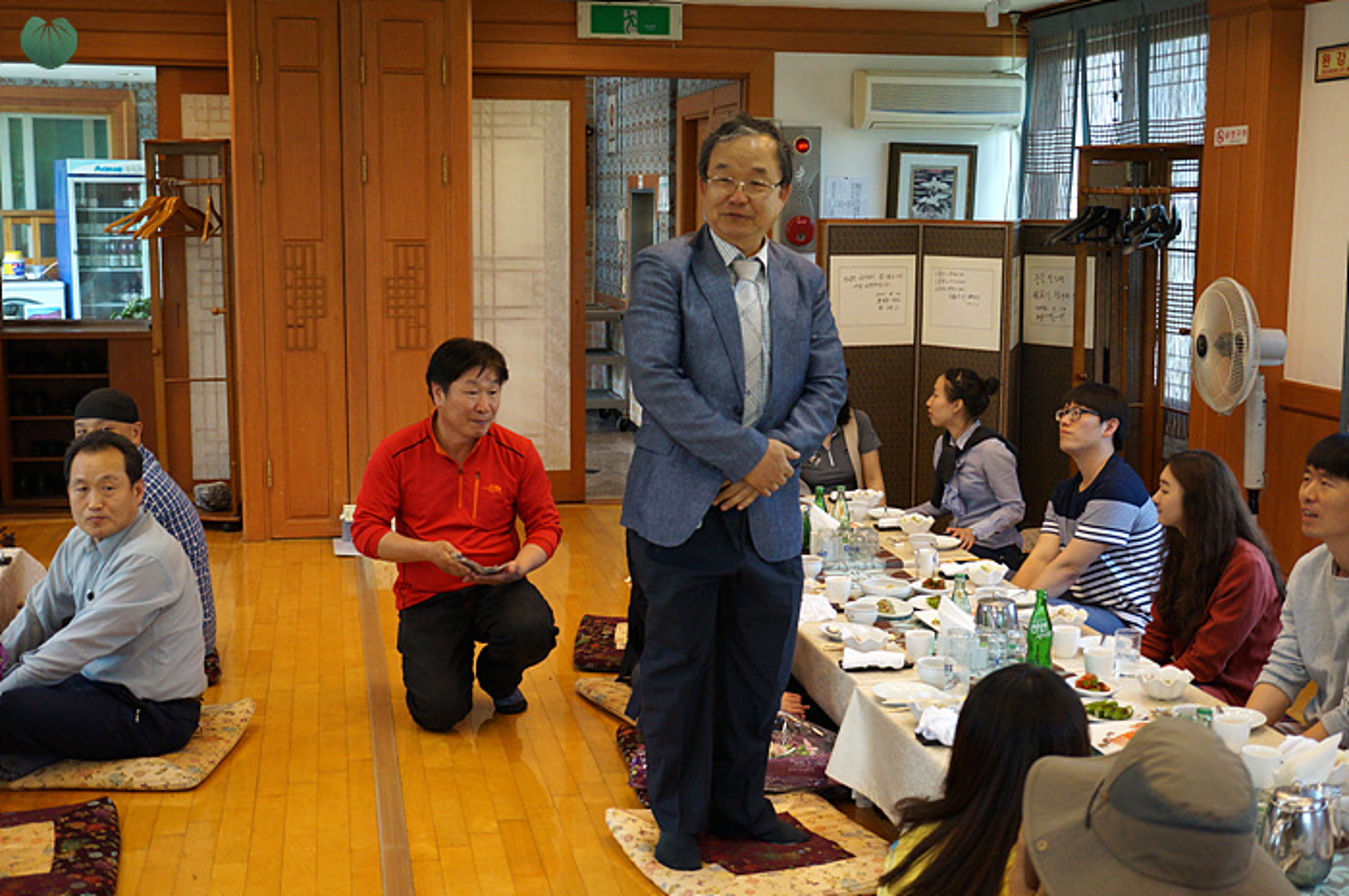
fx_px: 1684
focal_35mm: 45
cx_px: 674
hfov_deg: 43.6
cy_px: 448
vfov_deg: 29.8
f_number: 4
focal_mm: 30
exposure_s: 1/160
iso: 1250
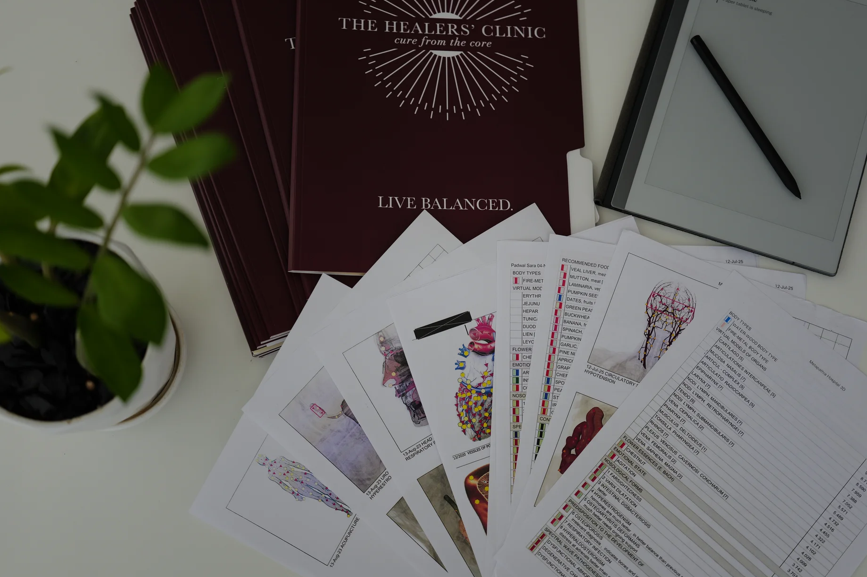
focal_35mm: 45
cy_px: 283
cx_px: 453
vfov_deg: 29.8
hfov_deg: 43.6
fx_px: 1083
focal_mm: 43
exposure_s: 1/125
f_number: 2
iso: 125
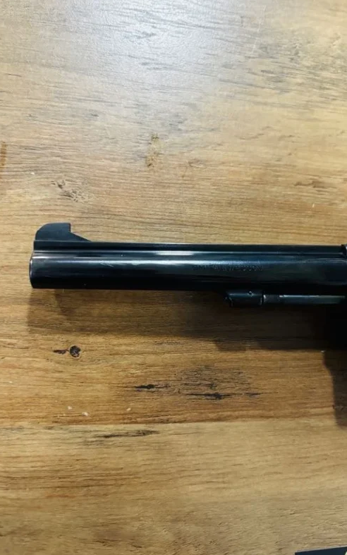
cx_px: 192
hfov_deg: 44.5
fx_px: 424
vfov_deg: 66.5
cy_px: 276
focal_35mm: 28
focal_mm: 5.96
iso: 500
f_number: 1.6
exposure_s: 1/60
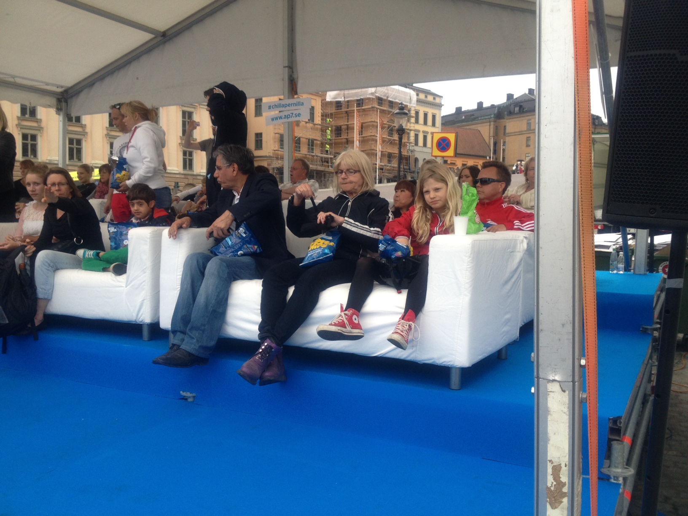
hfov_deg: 52.6
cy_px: 258
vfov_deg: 40.7
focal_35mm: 35
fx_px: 696
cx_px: 344
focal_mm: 4.28
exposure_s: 1/506
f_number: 2.4
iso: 64
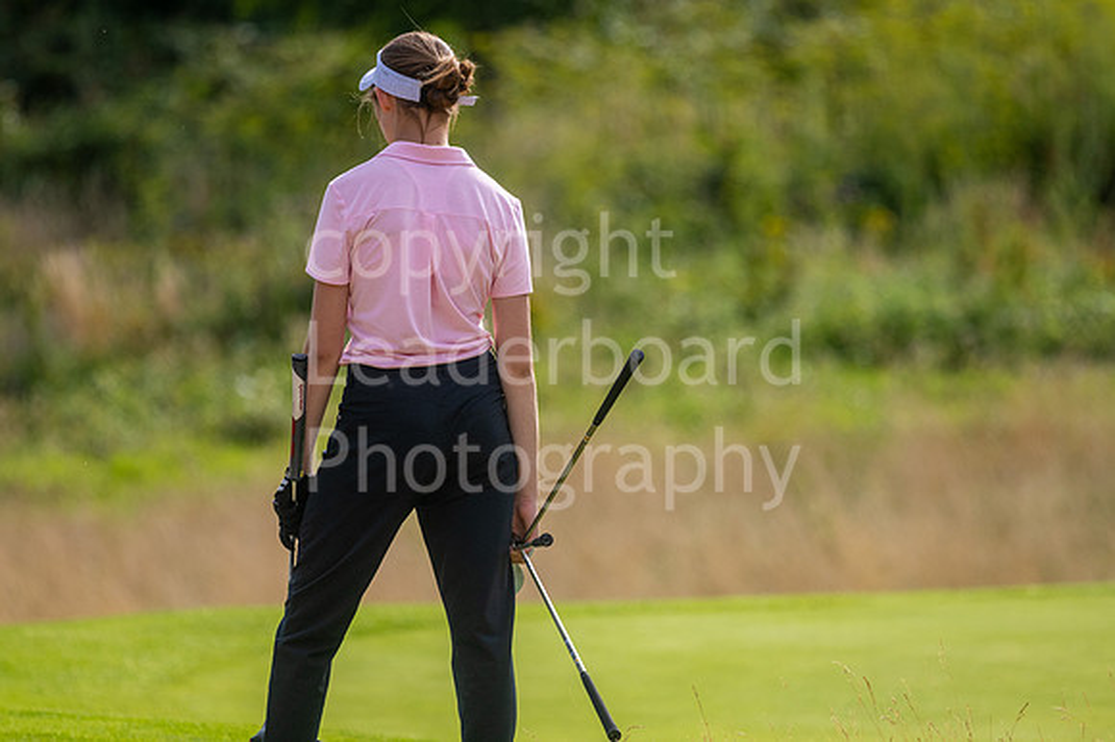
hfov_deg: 4.6
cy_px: 371
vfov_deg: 3.1
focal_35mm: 450
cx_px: 558
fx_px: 13929
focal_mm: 300
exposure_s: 1/1600
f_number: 4
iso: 200
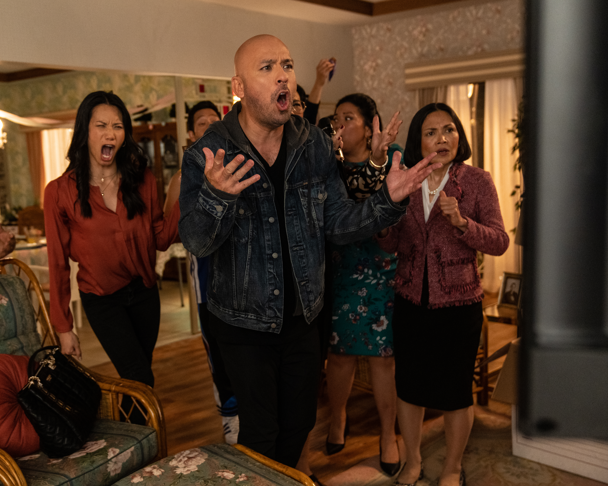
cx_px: 247
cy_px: 244
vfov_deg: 41.2
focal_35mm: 36
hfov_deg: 50.0
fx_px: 648
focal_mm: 31
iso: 4000
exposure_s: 1/125
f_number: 2.8
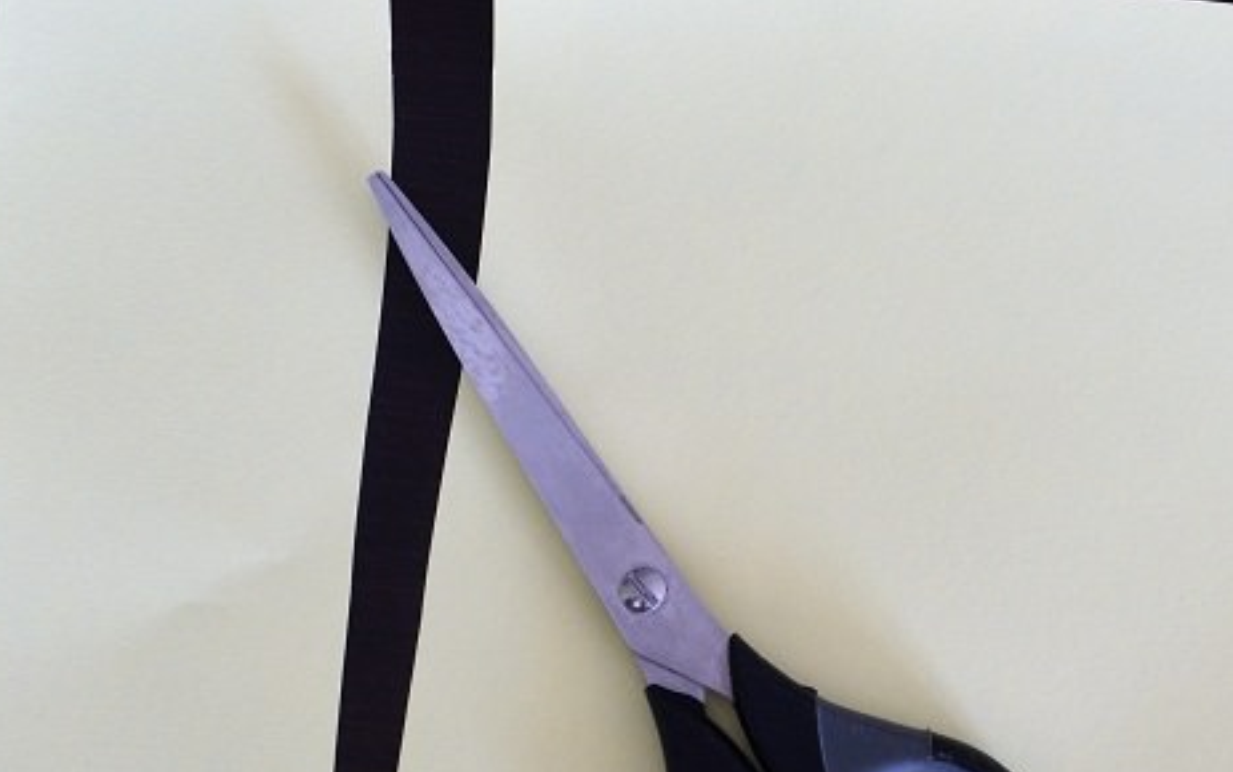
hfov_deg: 24.8
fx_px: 2791
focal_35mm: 83
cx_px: 823
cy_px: 484
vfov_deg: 15.7
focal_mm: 28
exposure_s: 1/25
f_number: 6.3
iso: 500
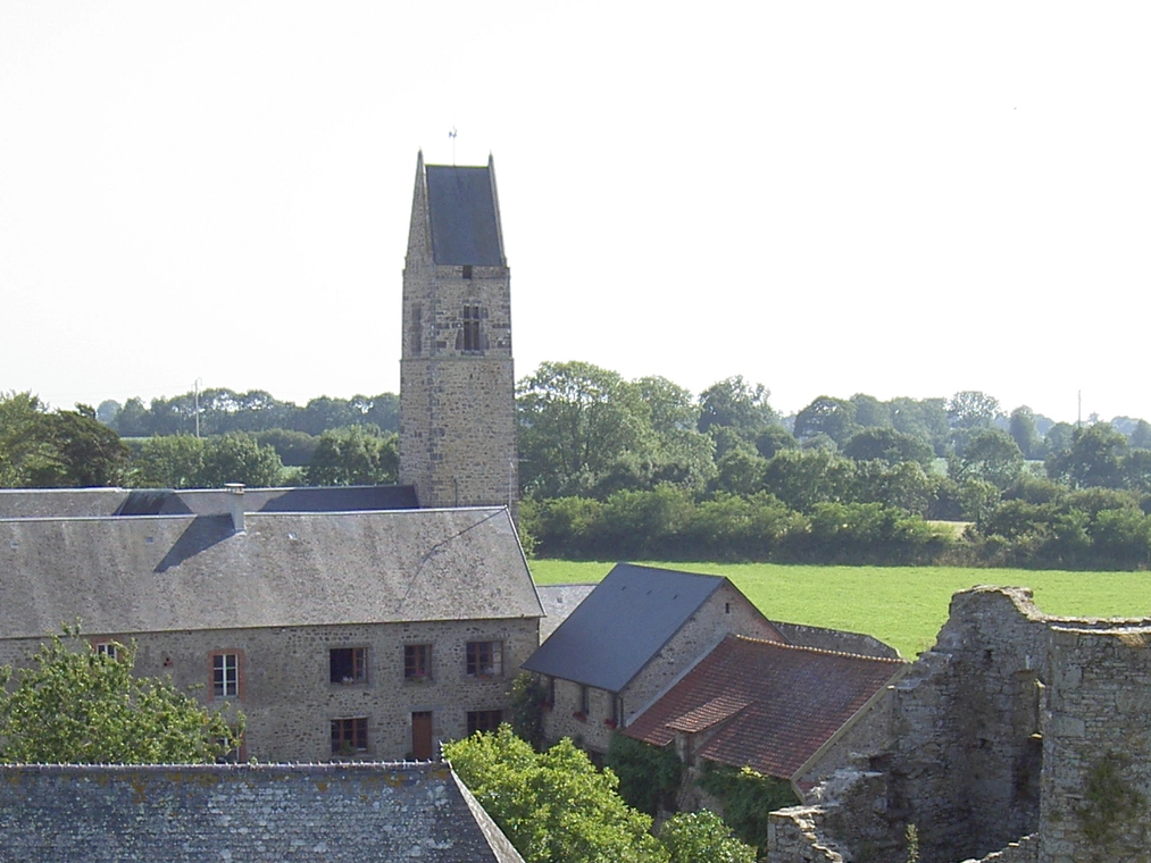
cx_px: 499
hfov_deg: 25.3
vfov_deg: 18.9
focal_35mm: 77
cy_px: 738
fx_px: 2561
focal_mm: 8
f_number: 4.7
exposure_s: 1/312
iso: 100
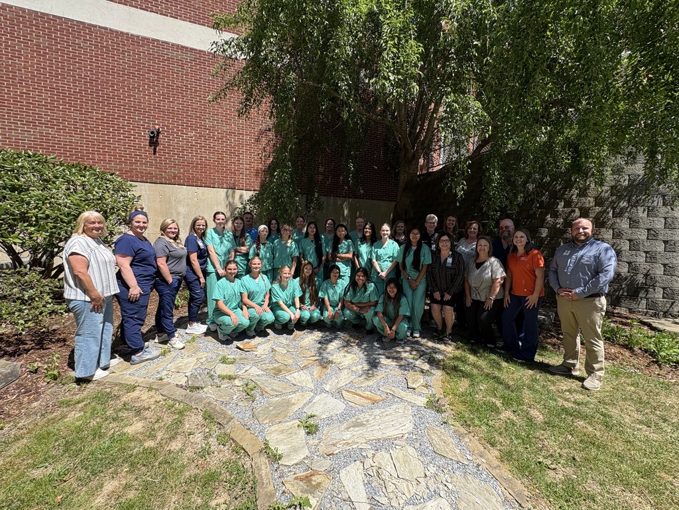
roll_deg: -1.3
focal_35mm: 14
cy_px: 255
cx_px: 340
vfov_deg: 85.7
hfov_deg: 102.1
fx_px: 275
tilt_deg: -3.6
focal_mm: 2.22
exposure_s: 1/1110
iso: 40
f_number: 2.2
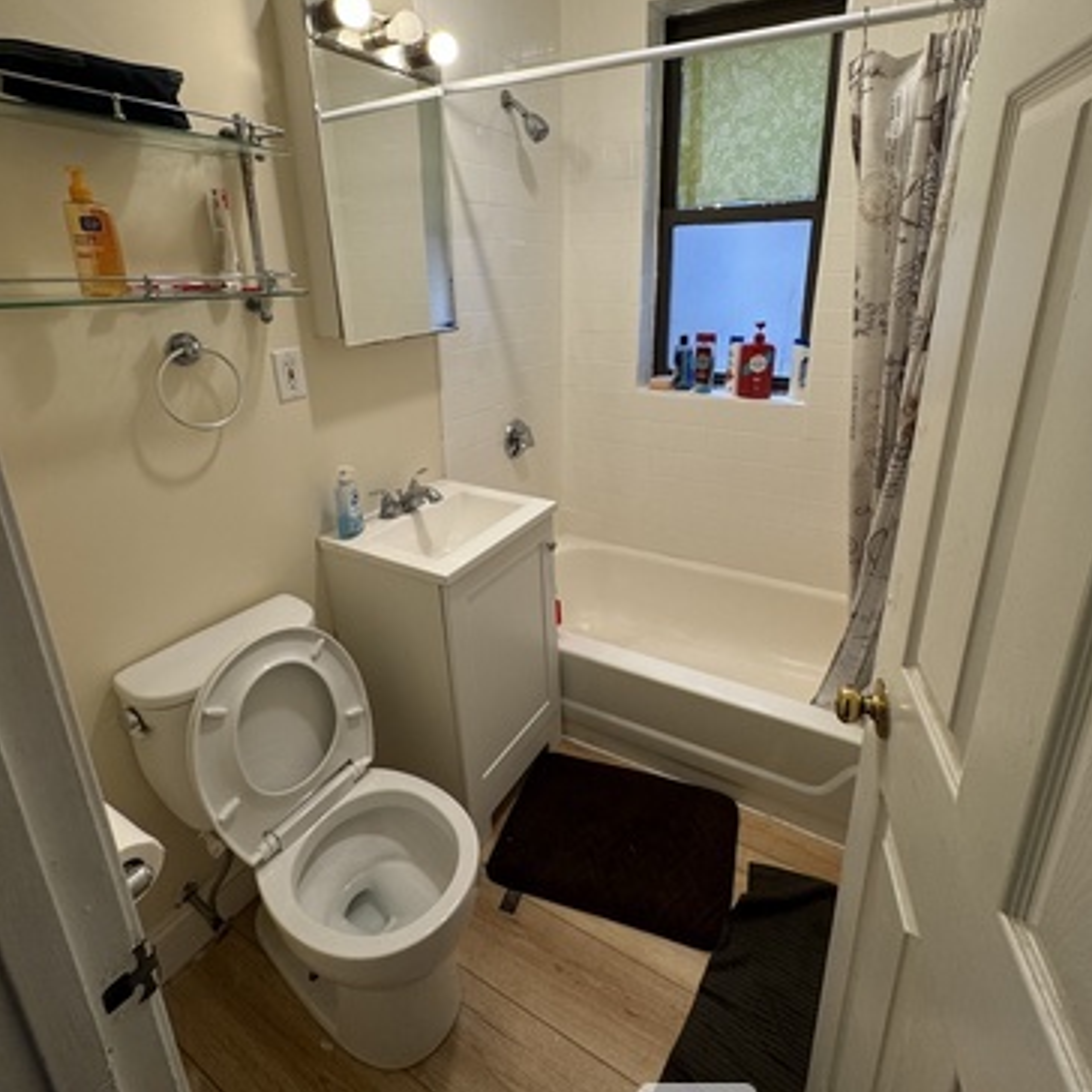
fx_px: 607
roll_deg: +1.7
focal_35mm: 17
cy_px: 453
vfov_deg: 83.2
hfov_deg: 84.0
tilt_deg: -15.5
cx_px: 560
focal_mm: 2.22
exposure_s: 1/120
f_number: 2.2
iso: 160
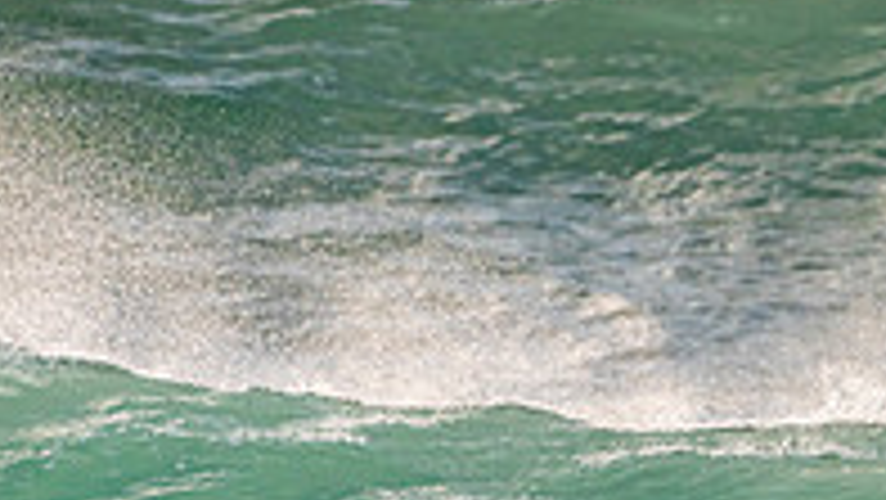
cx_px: 814
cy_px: 691
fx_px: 36241
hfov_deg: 1.4
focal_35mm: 1542
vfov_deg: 0.8
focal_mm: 500
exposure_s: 1/2000
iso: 400
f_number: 5.6
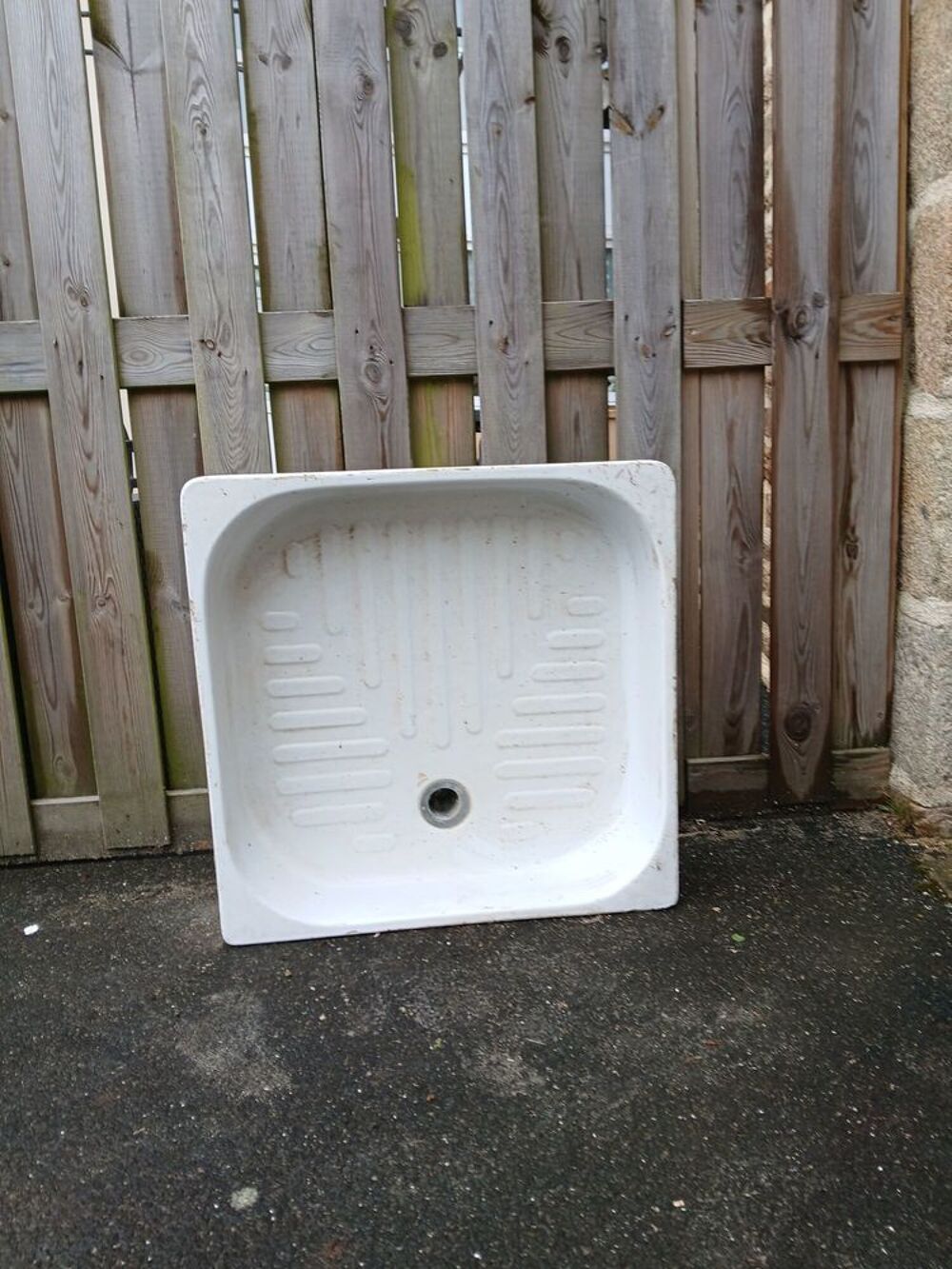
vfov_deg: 67.3
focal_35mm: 26
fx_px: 953
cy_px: 634
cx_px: 476
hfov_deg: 53.1
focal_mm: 3.98
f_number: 1.8
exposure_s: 1/100
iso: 25
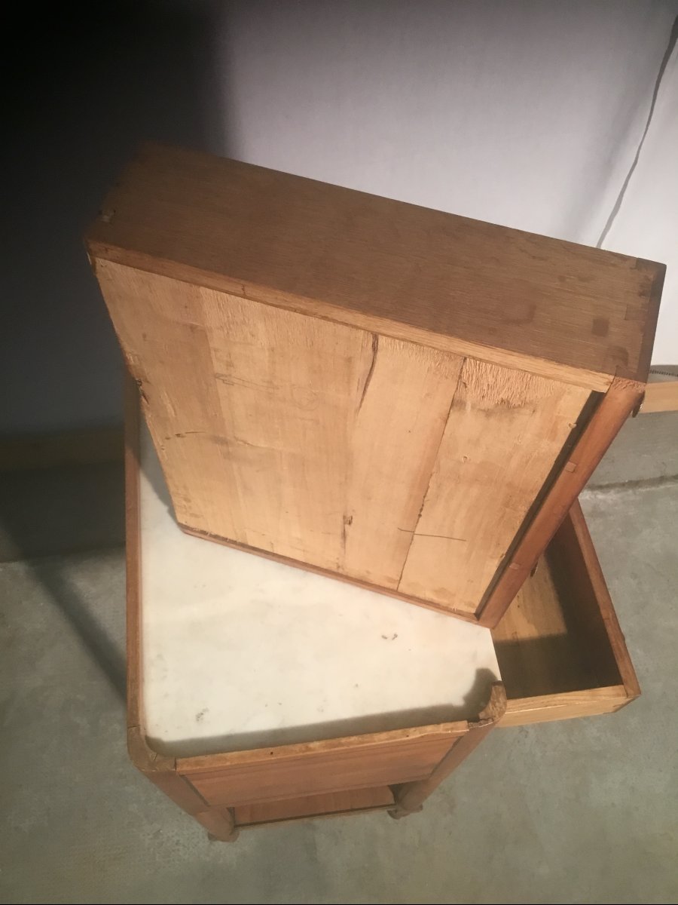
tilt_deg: -60.7
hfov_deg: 45.4
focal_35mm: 31
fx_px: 810
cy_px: 452
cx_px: 339
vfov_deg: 58.4
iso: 100
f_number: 2.4
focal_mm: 3.3
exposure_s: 1/33
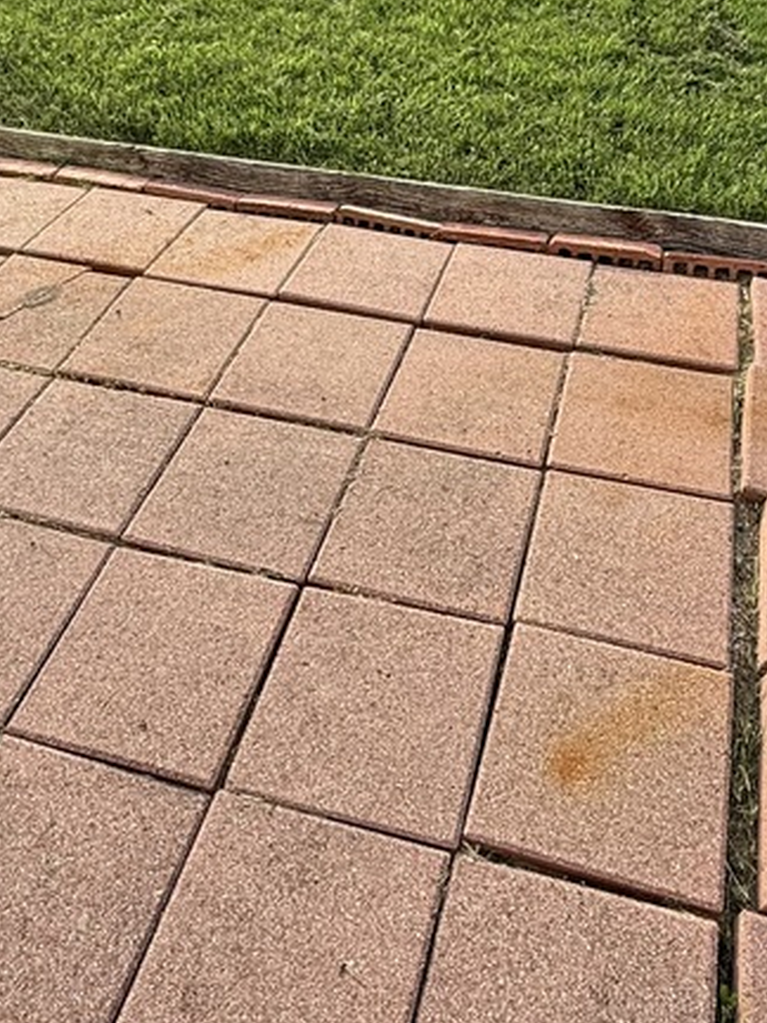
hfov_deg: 40.6
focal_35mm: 35
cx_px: 424
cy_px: 256
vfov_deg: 50.5
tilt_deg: -36.5
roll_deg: +2.7
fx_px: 1034
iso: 50
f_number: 2.2
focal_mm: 2.22
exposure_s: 1/465
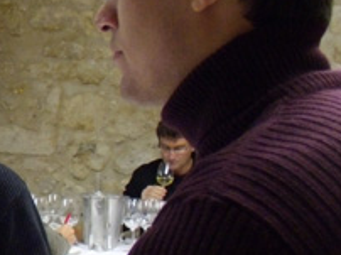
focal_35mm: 107
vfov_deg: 13.7
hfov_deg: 17.6
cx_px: -64
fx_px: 1053
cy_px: 196
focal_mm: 6.4
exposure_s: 1/40
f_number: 3.6
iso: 400
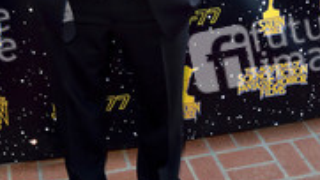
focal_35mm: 67
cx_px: 119
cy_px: -37
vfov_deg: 17.2
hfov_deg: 31.3
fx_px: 569
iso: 500
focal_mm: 29
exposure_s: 1/320
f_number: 6.3
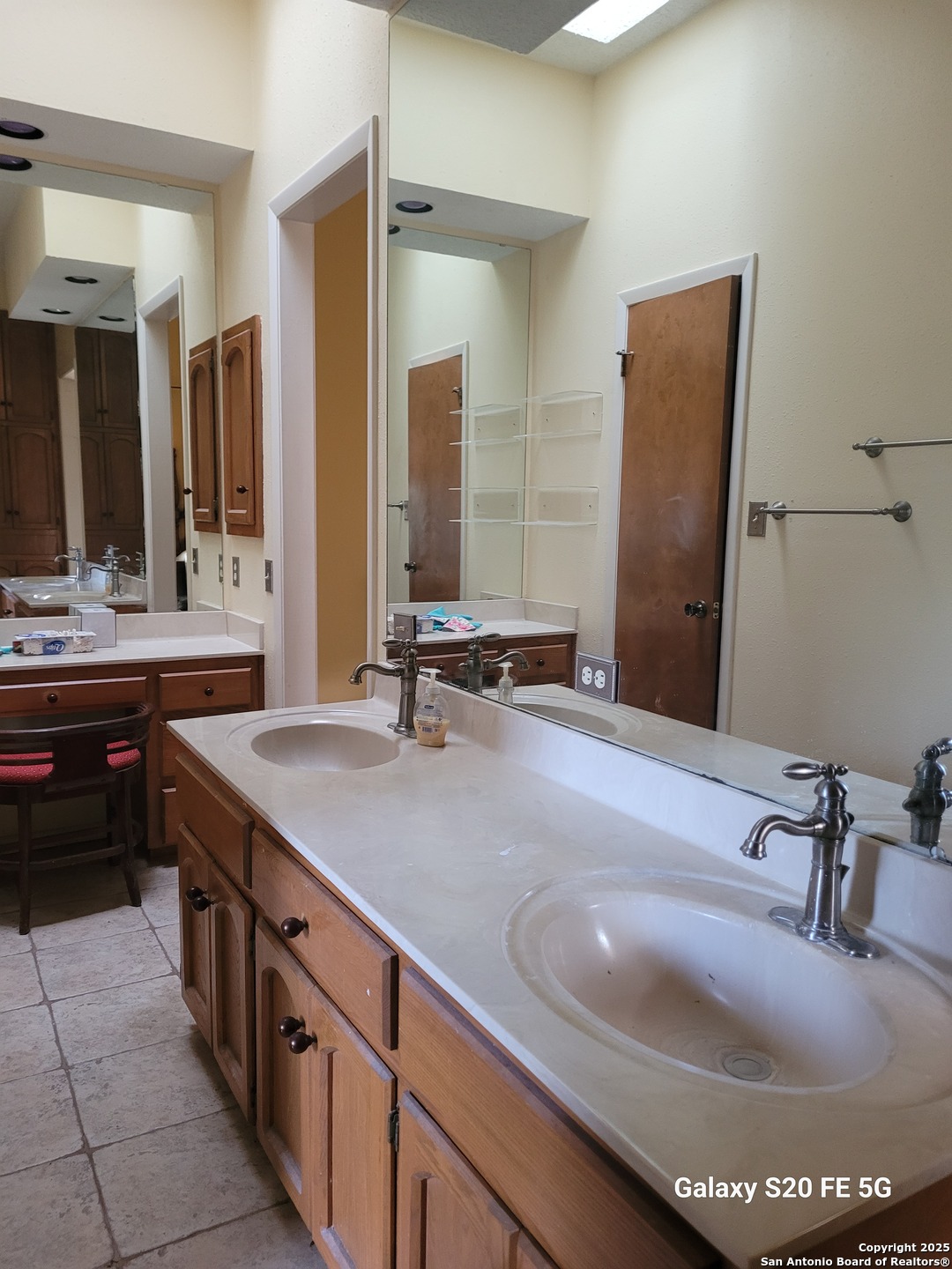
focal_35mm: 26
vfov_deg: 67.3
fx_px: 953
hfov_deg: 53.1
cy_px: 634
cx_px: 476
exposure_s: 1/40
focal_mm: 5.4
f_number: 1.8
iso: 400
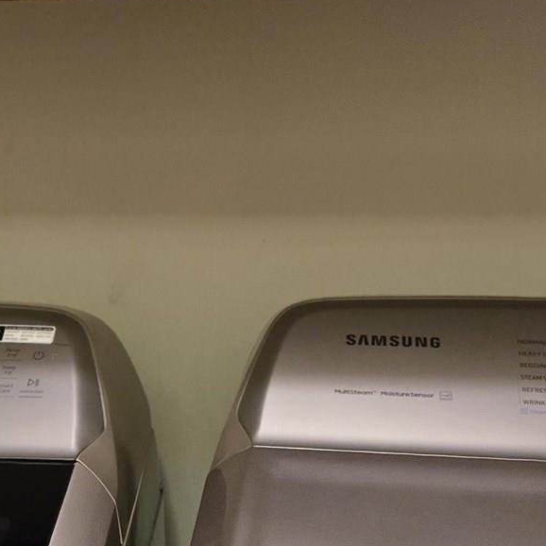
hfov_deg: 21.1
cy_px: 129
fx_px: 1445
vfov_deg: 21.2
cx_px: 111
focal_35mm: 81
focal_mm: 5.4
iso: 800
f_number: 1.8
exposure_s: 1/120
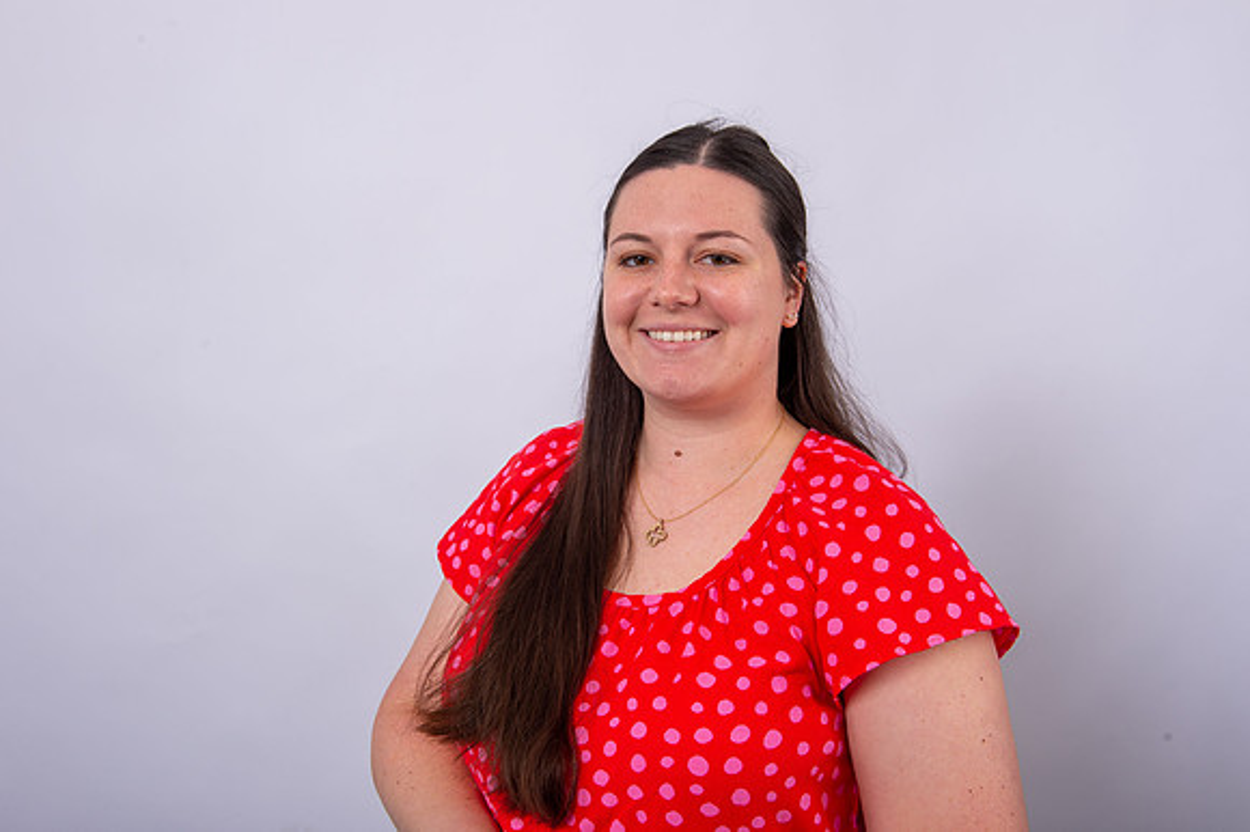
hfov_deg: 50.7
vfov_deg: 35.0
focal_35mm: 38
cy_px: 416
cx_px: 625
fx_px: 1319
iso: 100
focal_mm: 38
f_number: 9
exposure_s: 1/250
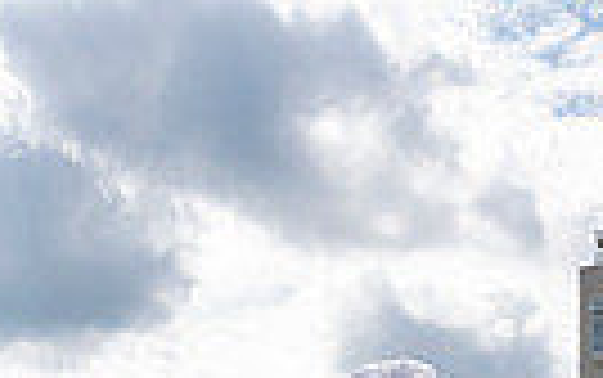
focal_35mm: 106
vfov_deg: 10.8
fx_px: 1743
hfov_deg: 19.6
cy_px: 857
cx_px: 356
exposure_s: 1/1600
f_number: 5
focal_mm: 24
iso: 200
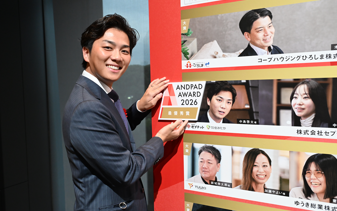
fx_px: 303
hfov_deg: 58.1
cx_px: 168
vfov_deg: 38.3
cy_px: 103
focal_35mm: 33
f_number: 5
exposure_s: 1/160
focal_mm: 32
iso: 4000
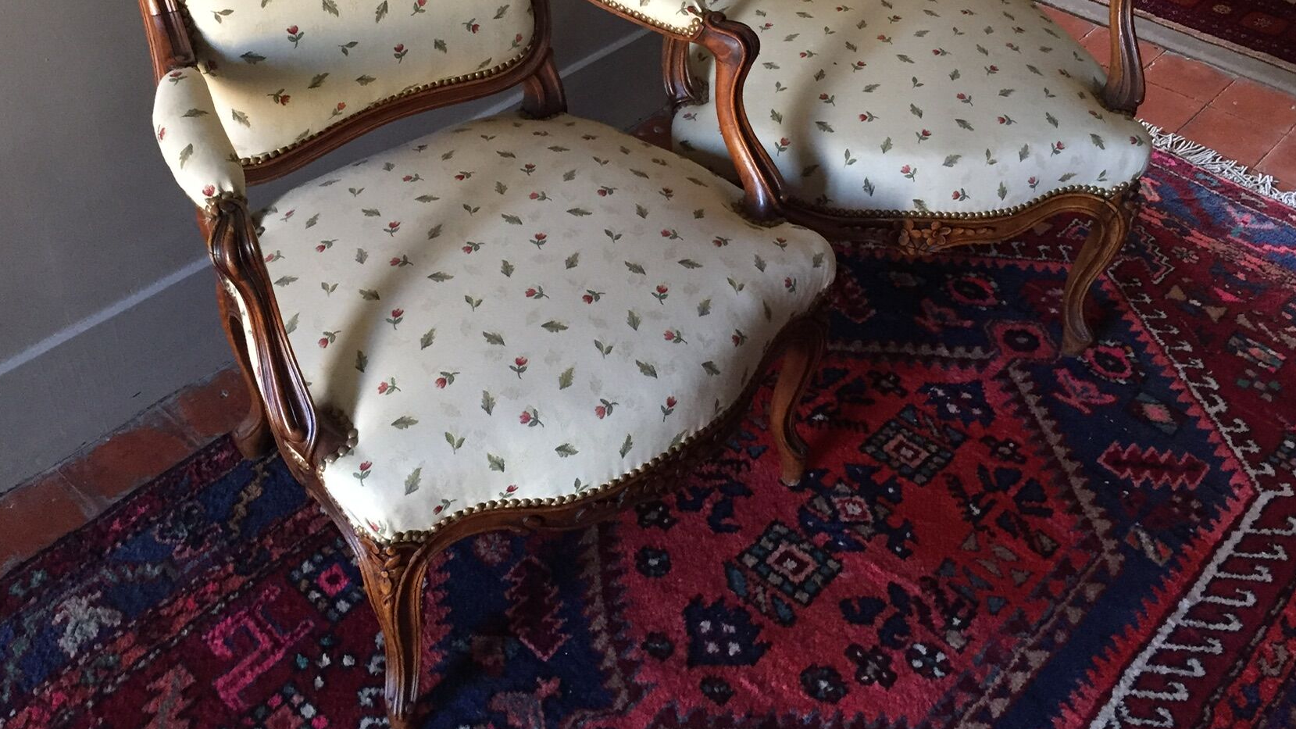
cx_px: 675
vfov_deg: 29.7
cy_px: 137
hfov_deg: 51.6
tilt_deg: -34.1
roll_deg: -1.9
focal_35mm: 39
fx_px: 1340
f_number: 2.2
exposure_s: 1/33
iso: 250
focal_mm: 4.15
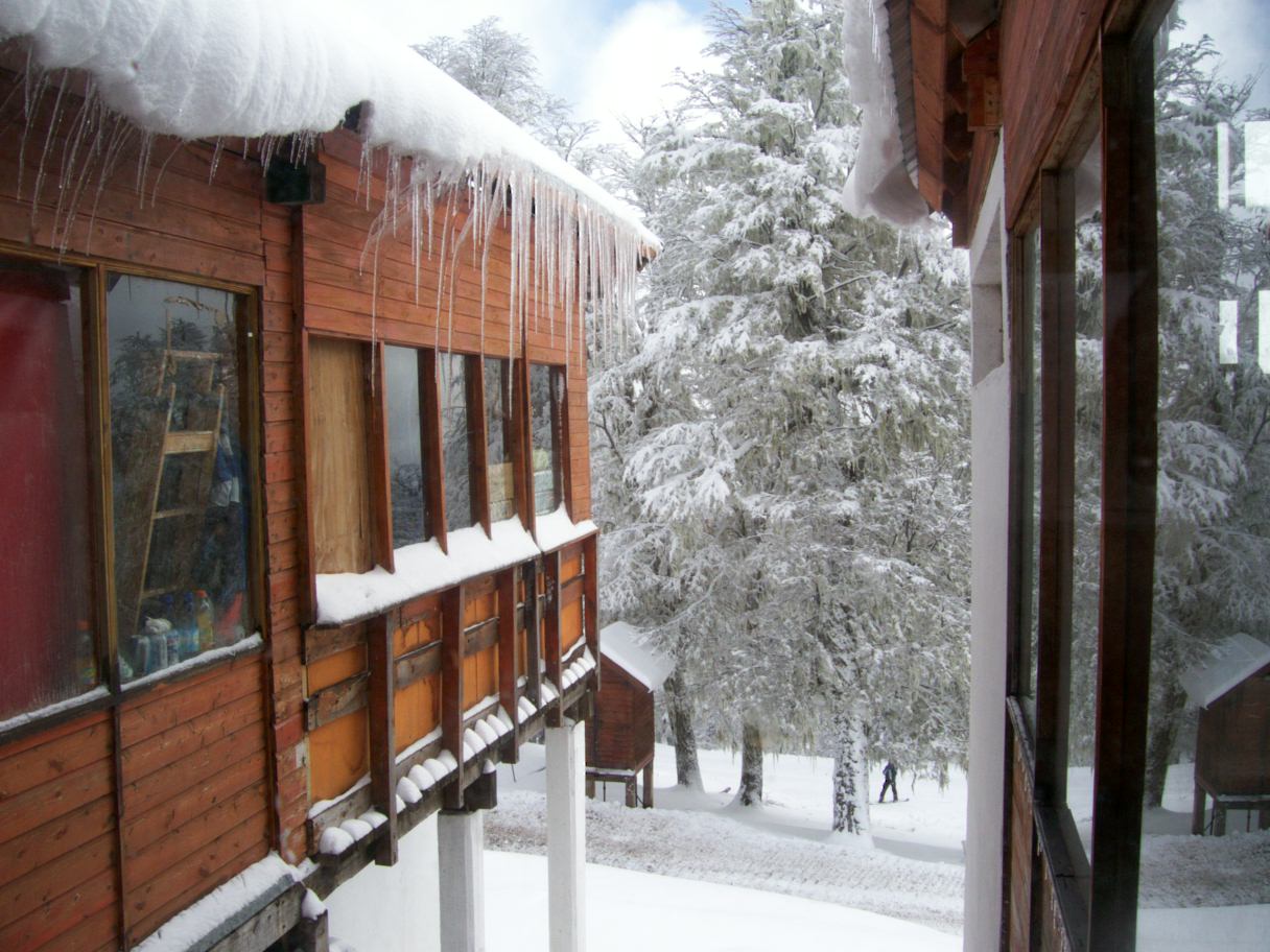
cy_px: 476
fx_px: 1247
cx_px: 635
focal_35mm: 34
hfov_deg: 54.0
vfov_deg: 41.8
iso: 80
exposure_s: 1/372
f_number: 5.1
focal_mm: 5.6
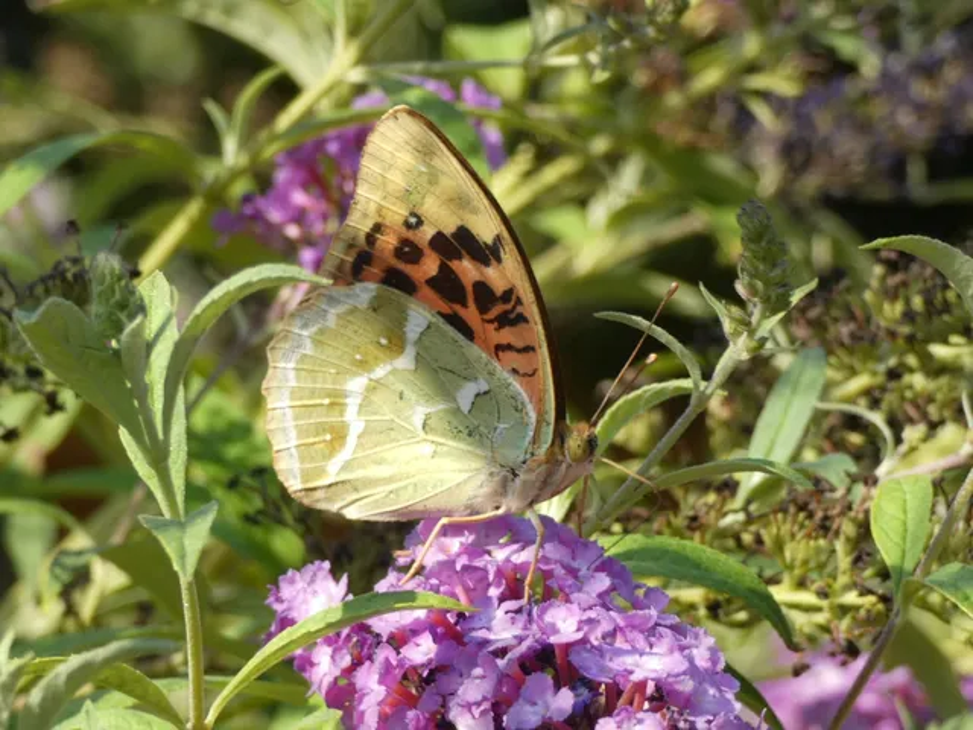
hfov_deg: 9.4
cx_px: 486
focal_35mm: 211
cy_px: 365
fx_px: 5931
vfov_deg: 7.0
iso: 100
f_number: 5.5
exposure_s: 1/80
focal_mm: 37.8
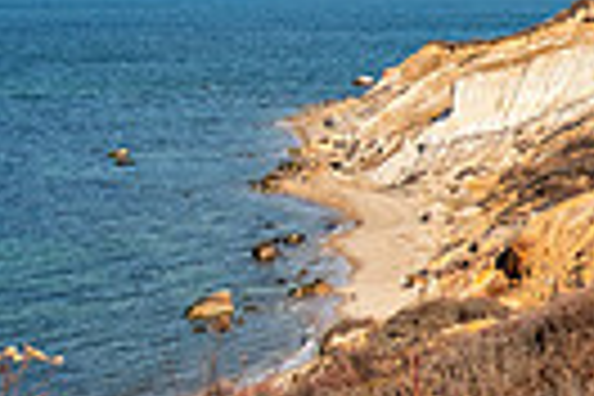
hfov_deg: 14.9
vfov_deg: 11.5
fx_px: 1963
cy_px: 268
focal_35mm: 119
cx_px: 1084
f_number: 11
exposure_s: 1/125
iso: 200
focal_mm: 18
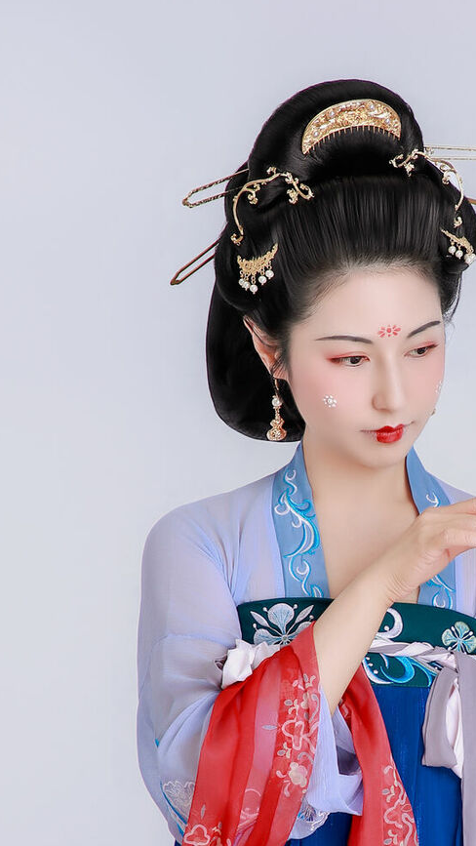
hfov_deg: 6.2
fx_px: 4396
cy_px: 663
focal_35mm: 196
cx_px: 500
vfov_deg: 11.0
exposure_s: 1/125
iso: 100
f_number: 7.1
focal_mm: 105
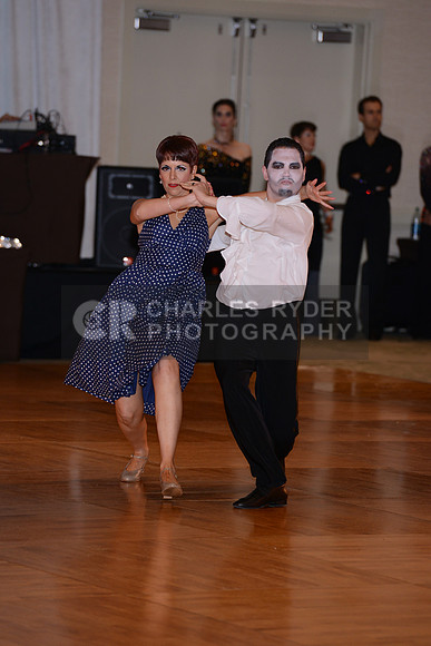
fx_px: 3589
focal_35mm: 200
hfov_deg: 6.9
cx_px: 216
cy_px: 323
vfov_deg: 10.3
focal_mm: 200
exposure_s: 1/250
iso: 1000
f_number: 4.5
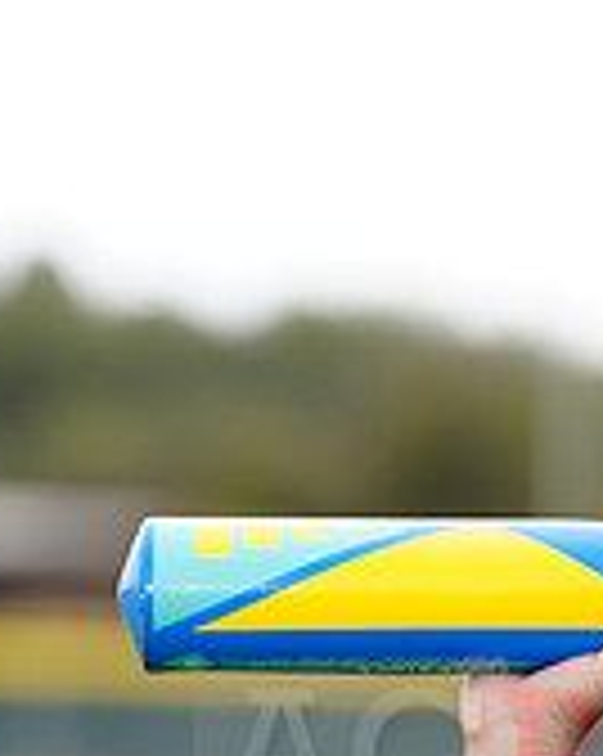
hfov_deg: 3.2
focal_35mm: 477
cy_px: 731
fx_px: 10660
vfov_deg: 4.1
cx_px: 950
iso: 100
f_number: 4.5
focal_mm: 147
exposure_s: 1/250
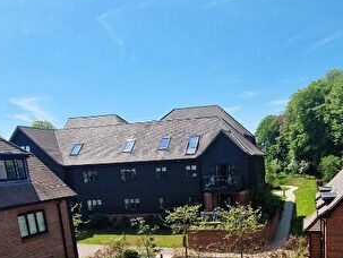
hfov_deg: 57.9
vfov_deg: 43.3
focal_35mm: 30
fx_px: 298
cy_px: 227
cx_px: 241
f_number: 2.2
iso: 50
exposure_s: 1/2120
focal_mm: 2.2
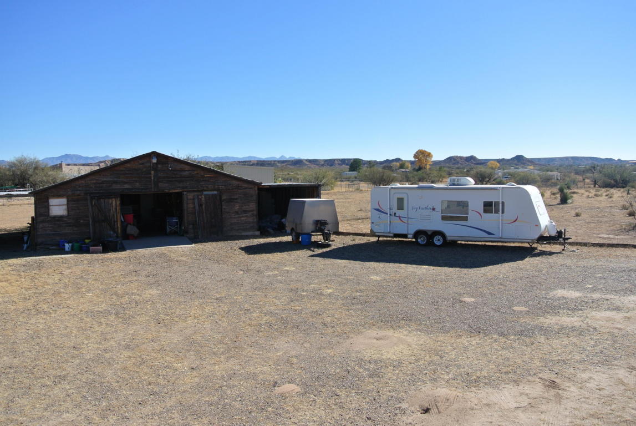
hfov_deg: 58.7
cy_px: 213
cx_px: 318
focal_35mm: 32
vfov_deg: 41.2
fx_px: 566
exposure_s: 1/800
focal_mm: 12.2
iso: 100
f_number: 5
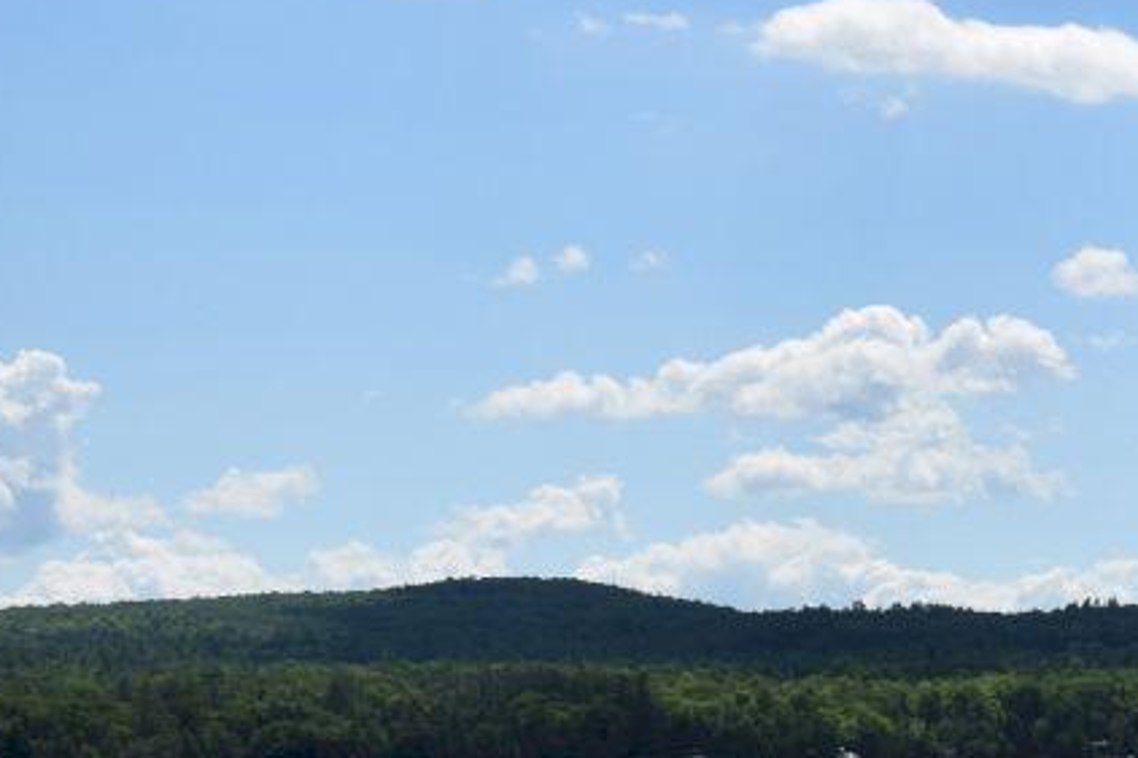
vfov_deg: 10.5
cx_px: 1896
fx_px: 4044
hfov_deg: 14.5
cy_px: 877
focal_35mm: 128
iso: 200
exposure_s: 1/500
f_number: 11
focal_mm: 24
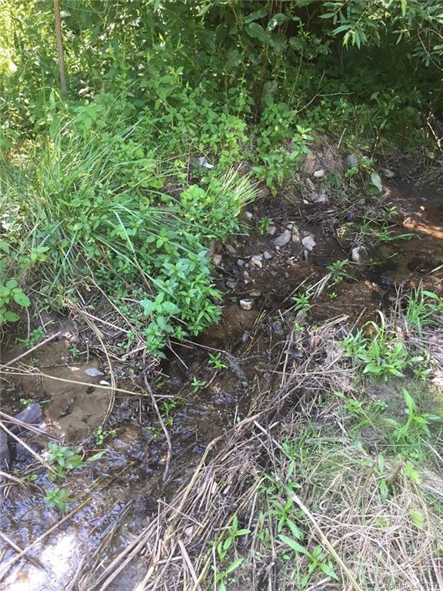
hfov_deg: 48.2
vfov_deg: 61.7
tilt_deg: -38.1
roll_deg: -0.2
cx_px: 222
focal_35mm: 29
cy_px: 296
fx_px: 495
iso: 32
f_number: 2.2
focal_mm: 4.15
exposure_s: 1/30
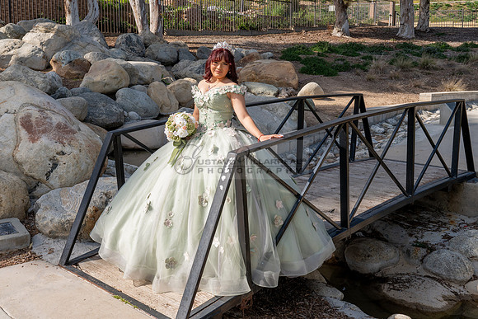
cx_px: 202
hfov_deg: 49.7
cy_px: 116
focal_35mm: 39
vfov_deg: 34.3
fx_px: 514
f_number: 8
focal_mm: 28
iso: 200
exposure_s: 1/250
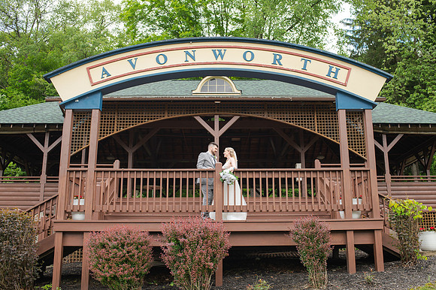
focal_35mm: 37
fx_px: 453
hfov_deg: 51.4
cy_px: 151
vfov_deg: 35.5
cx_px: 226
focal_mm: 35
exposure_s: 1/640
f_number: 3.5
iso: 560
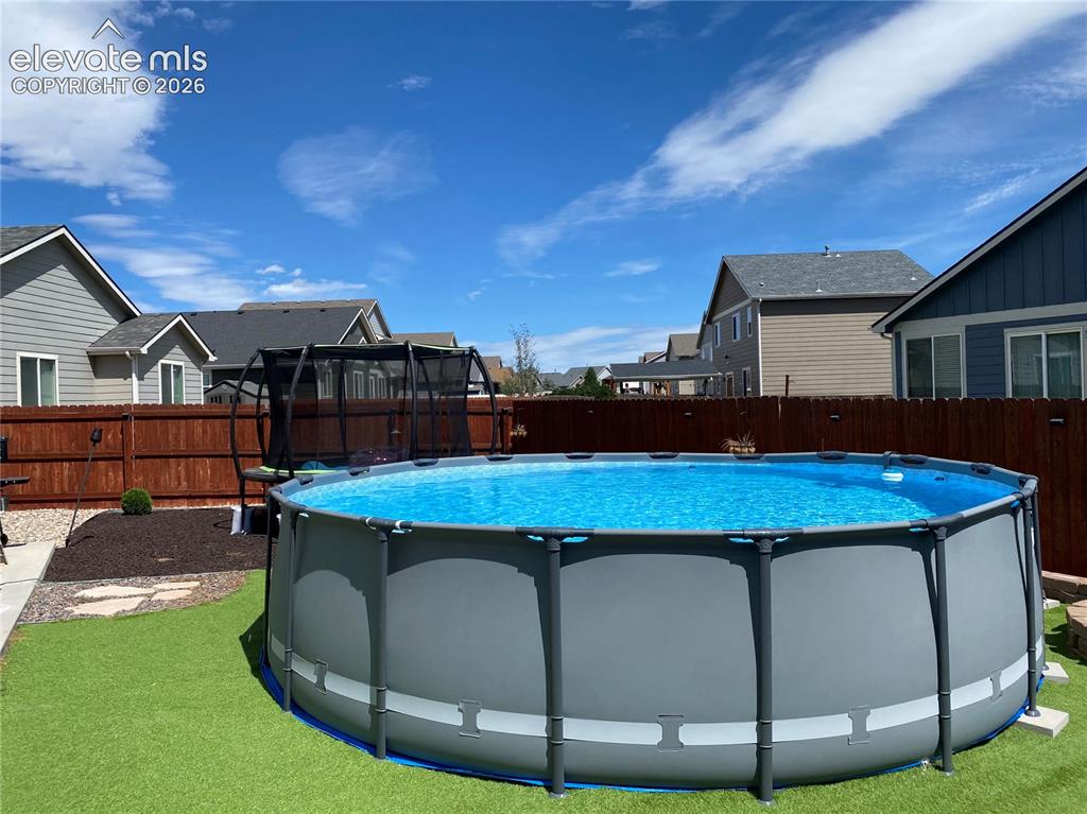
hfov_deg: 67.3
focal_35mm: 26
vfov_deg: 53.0
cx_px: 544
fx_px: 816
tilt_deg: -0.9
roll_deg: +1.7
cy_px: 407
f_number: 1.8
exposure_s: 1/3497
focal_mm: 4.25
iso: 32
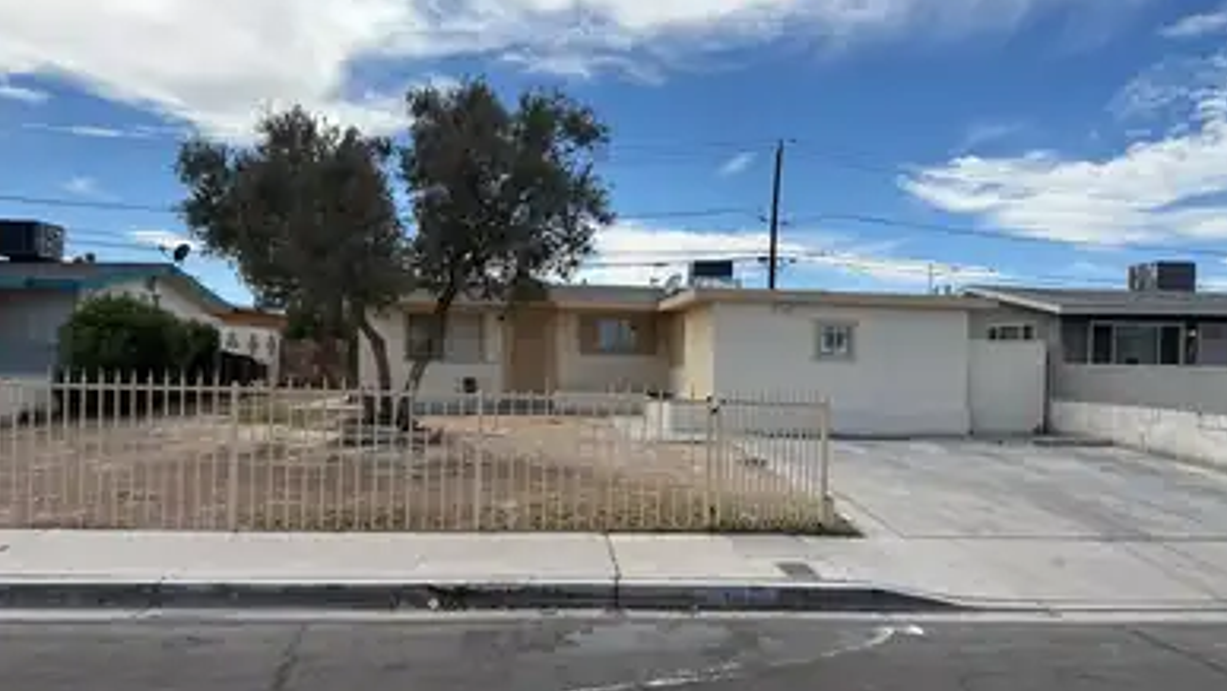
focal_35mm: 27
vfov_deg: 42.9
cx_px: 618
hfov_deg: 69.8
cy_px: 371
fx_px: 879
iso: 80
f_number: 1.78
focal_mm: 6.76
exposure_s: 1/5319
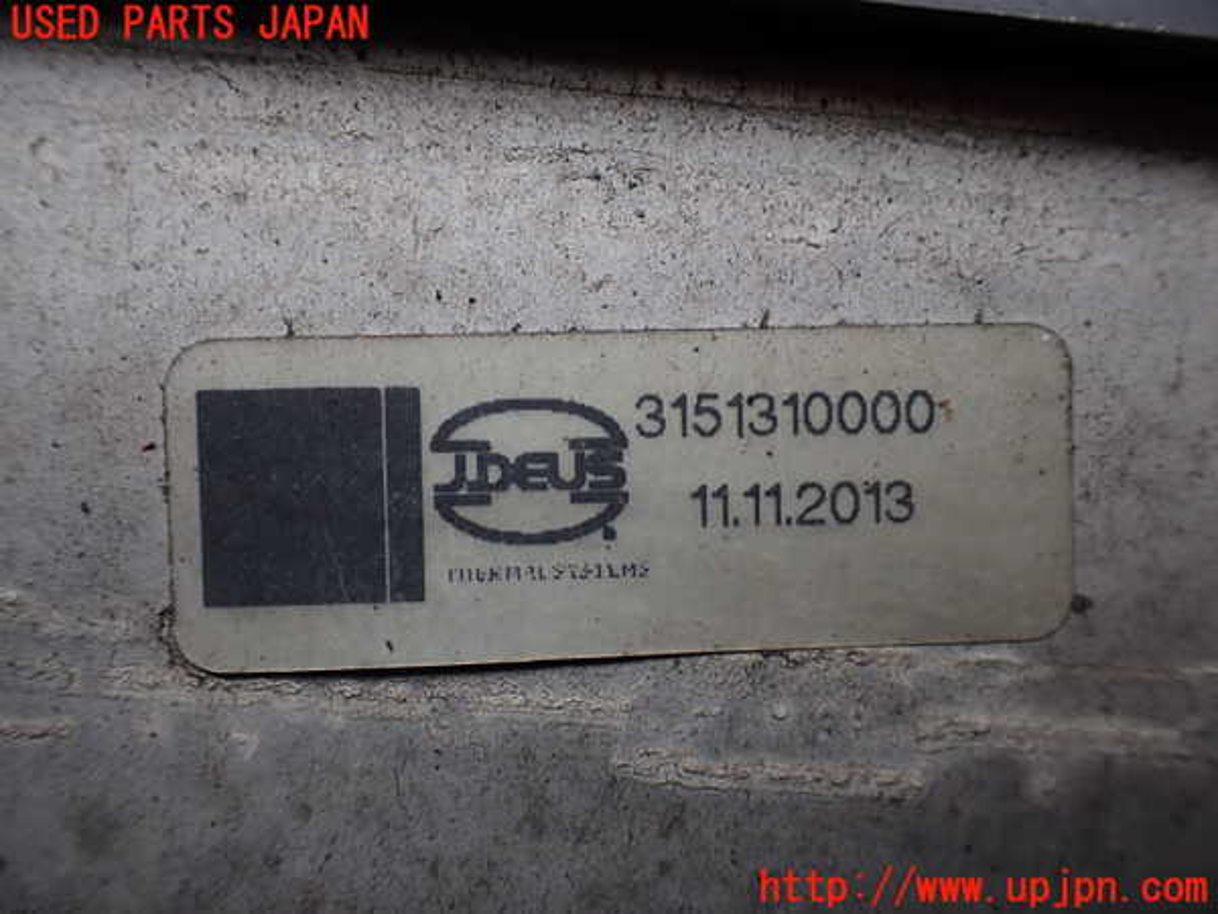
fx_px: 1056
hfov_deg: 60.0
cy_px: 457
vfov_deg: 46.8
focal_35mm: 30
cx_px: 609
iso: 100
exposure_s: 1/160
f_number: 2.3
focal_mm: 5.4
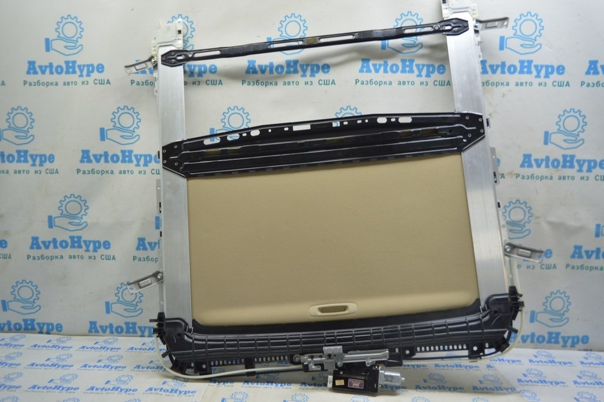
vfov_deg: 47.9
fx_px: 453
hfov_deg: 67.4
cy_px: 201
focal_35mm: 27
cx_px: 302
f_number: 3.5
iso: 400
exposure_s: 1/50
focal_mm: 18
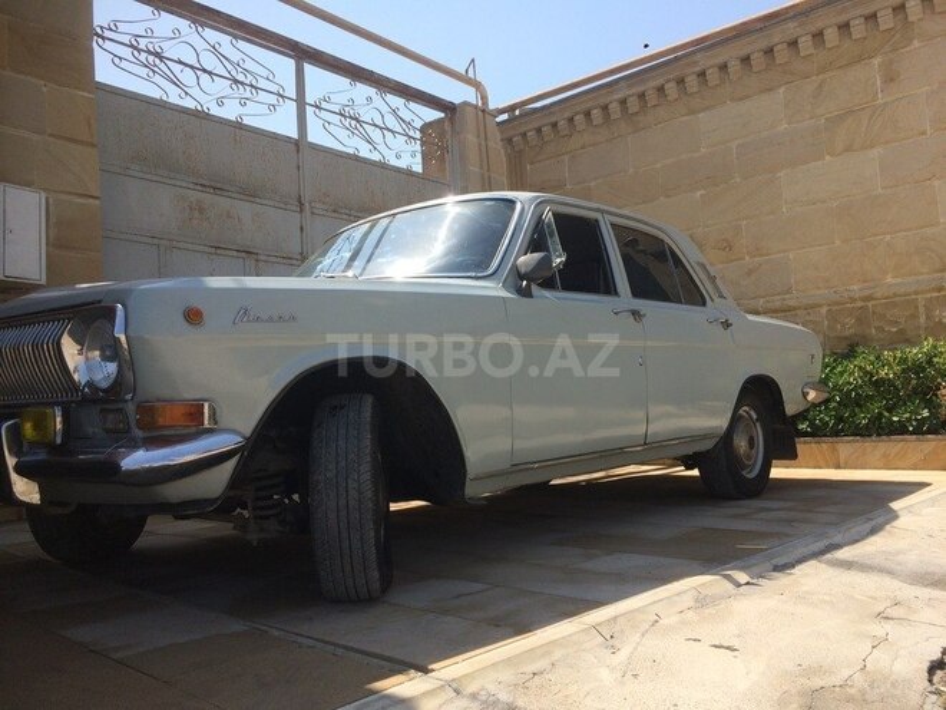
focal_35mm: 29
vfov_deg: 48.2
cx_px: 473
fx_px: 793
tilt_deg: +1.0
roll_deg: -0.9
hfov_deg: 61.7
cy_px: 355
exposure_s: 1/1368
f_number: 2.2
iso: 32
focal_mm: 4.15
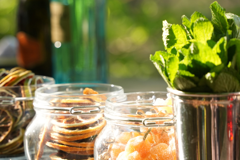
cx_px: 120
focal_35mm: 156
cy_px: 80
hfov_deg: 13.2
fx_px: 1041
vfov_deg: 8.8
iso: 640
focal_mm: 156
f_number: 8
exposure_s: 1/160
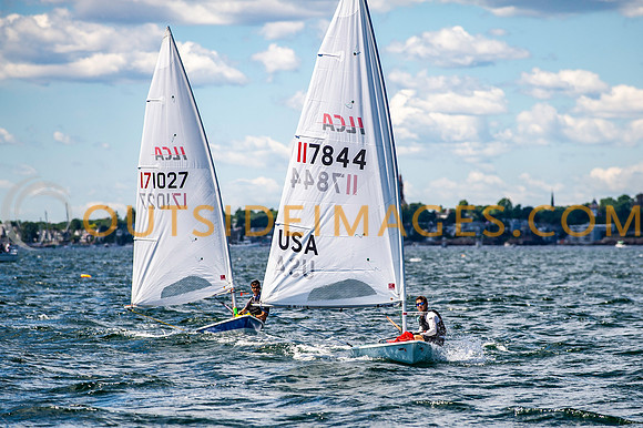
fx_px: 4520
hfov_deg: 8.1
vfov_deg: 5.4
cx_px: 355
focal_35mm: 253
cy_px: 265
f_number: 4
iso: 320
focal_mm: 200
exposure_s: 1/2500
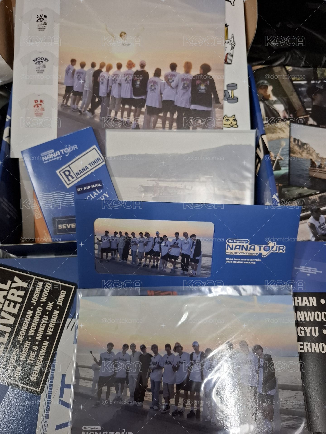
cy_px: 217
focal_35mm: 23
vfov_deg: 73.9
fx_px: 289
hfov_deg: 58.9
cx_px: 163
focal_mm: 5.54
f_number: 1.8
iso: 320
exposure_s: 1/30
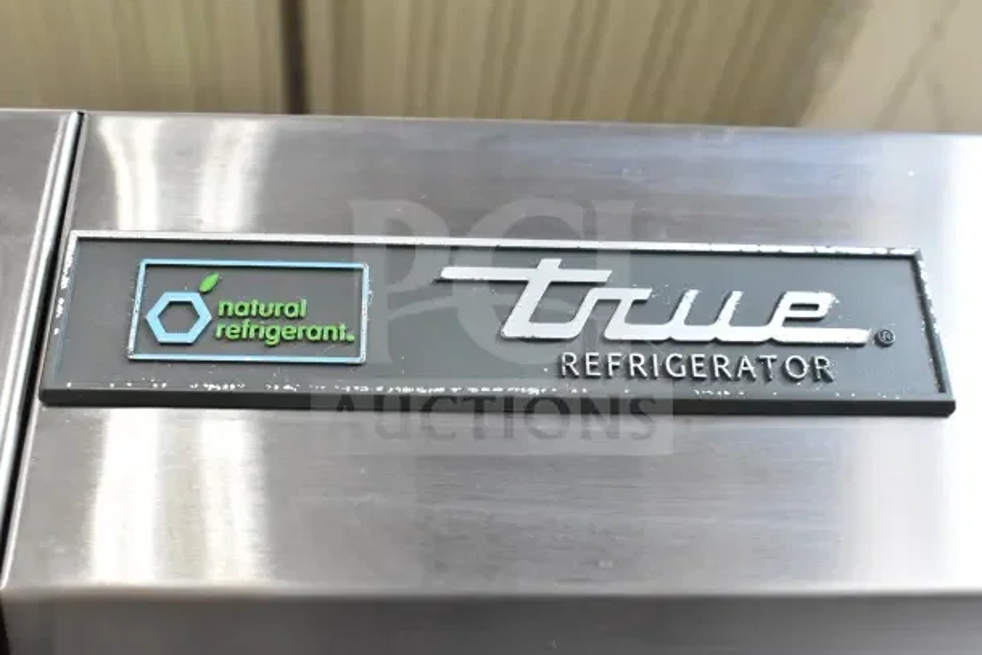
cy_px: 328
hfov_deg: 43.6
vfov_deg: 29.9
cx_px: 491
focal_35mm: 45
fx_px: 1228
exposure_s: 1/250
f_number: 8
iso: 6400
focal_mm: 30
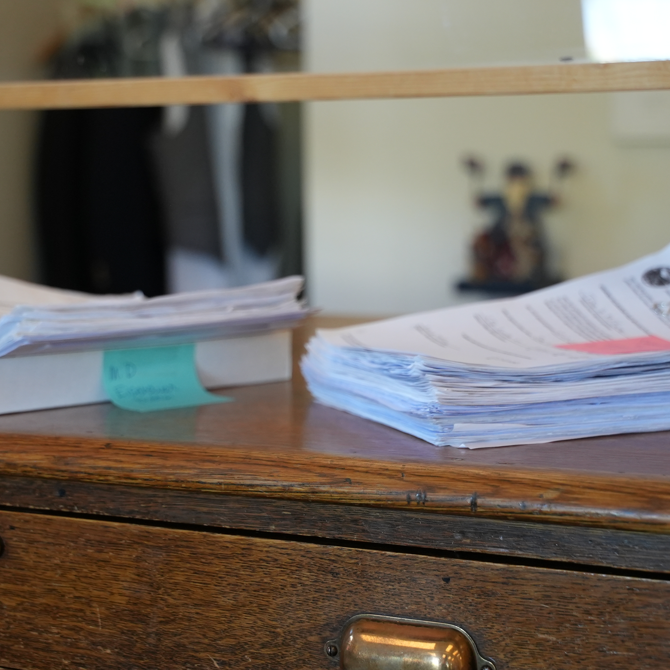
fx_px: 1489
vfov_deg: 25.4
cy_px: 337
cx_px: 317
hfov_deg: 25.4
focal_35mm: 68
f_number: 4
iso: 2500
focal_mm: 53
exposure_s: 1/160
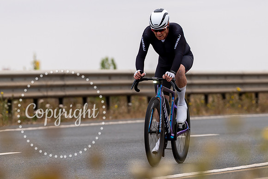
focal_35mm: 434
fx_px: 3233
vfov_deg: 3.2
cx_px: 166
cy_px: 81
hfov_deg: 4.7
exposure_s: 1/800
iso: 100
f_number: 3.5
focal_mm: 200
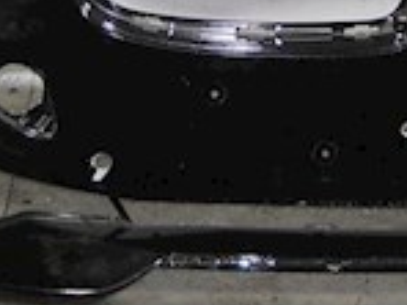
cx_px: 388
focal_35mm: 177
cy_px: -286
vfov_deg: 8.0
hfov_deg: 11.1
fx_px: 2081
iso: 125
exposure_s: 1/30
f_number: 3.1
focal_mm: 6.72
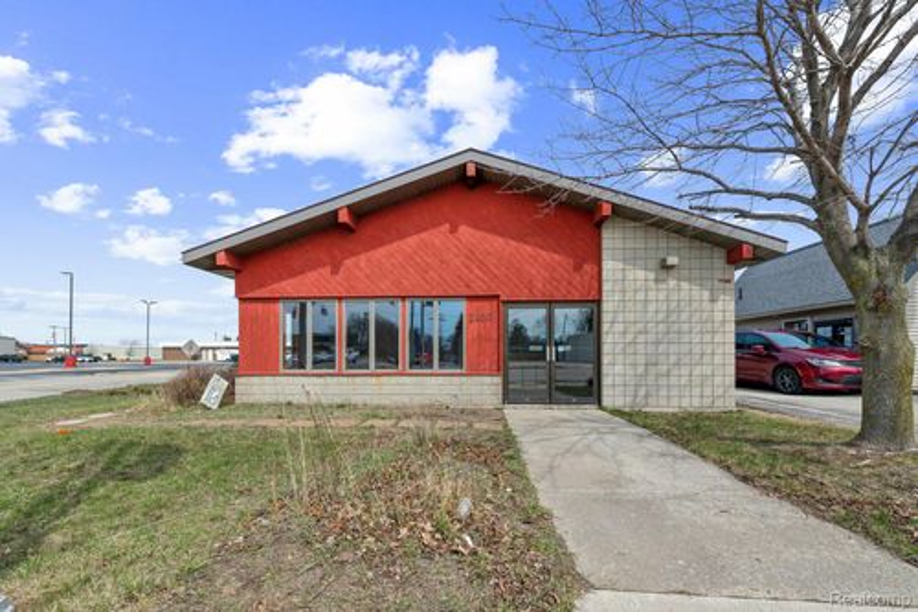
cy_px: 306
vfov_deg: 81.2
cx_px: 459
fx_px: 357
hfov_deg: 104.3
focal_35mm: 14
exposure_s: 1/500
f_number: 8
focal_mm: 14
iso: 200
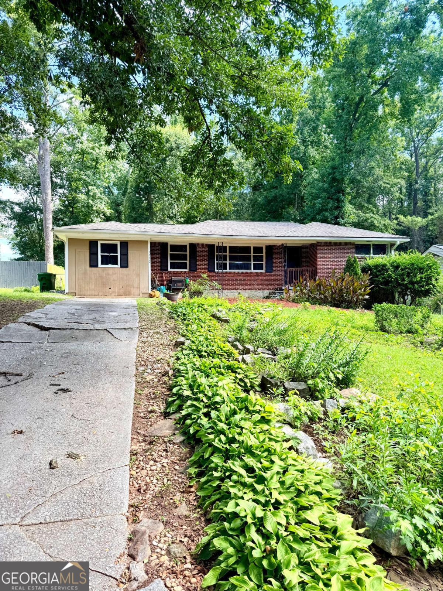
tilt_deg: +1.7
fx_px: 410
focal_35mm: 24
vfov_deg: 71.6
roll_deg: +0.4
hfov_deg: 56.8
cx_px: 222
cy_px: 296
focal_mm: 6.76
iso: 80
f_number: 1.78
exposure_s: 1/547
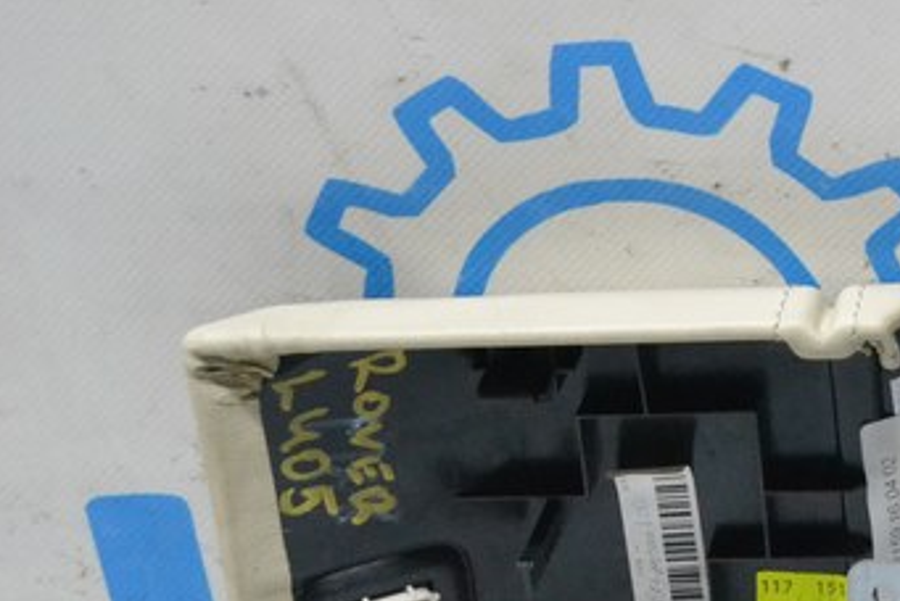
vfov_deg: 9.5
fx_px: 3603
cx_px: 1328
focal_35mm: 144
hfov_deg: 13.5
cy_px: 286
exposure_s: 1/320
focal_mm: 32
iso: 3200
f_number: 4.8
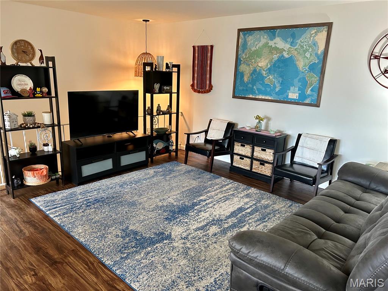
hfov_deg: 67.3
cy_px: 146
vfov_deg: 53.1
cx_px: 194
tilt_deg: -15.5
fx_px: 291
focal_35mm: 26
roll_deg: -2.3
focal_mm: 5.7
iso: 320
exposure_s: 1/60
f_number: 1.5
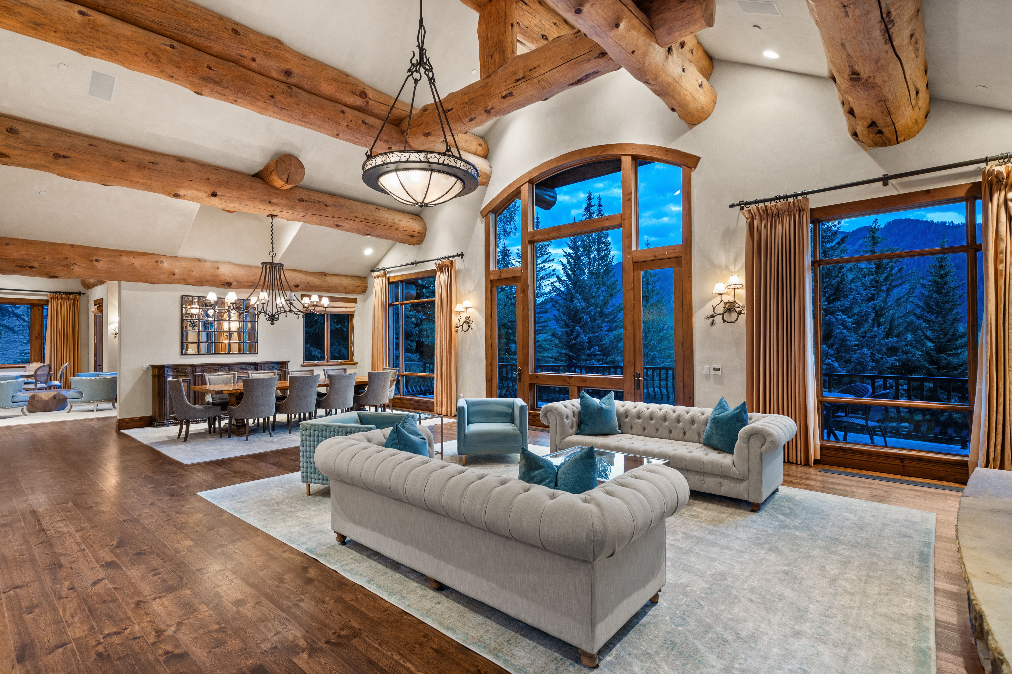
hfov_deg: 93.3
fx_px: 478
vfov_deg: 70.4
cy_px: 337
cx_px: 506
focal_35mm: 17
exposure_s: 2
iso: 500
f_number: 7.1
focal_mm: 17
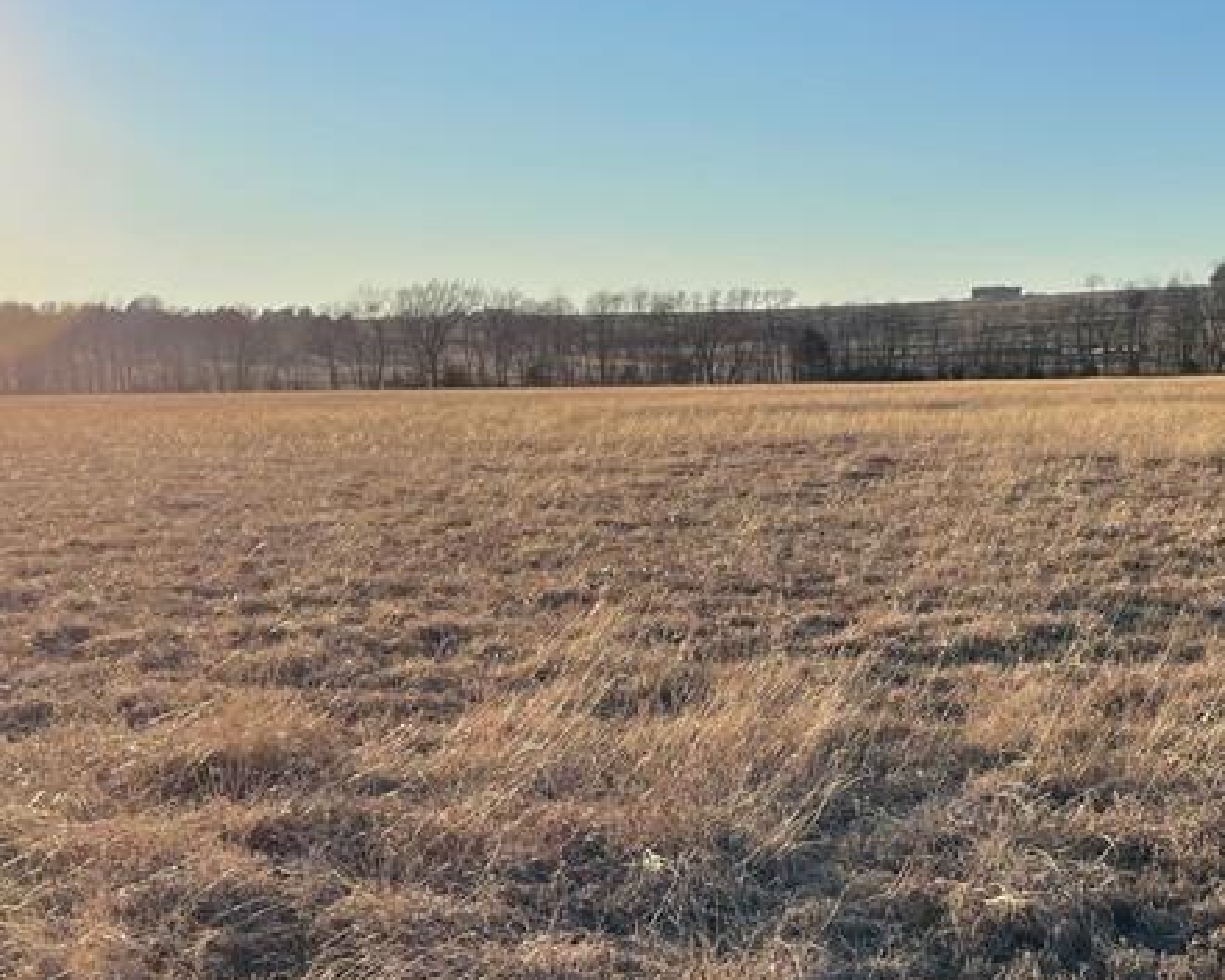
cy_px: 702
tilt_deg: -8.3
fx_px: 2139
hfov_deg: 31.5
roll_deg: +2.1
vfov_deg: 25.6
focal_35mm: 59
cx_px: 891
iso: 32
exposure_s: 1/3125
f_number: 1.6
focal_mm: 4.2
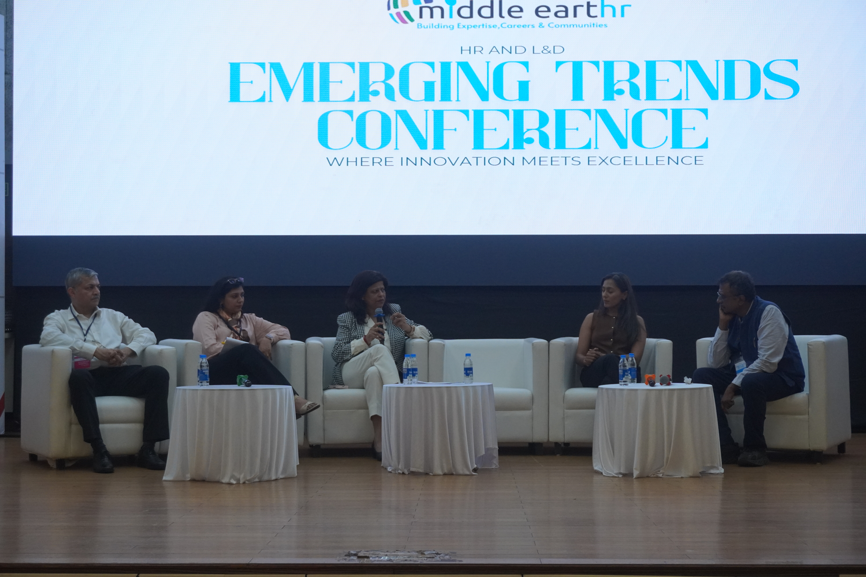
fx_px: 1263
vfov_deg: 25.8
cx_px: 433
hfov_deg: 37.9
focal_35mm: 52
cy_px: 288
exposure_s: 1/160
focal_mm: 35
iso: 1600
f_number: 5.6
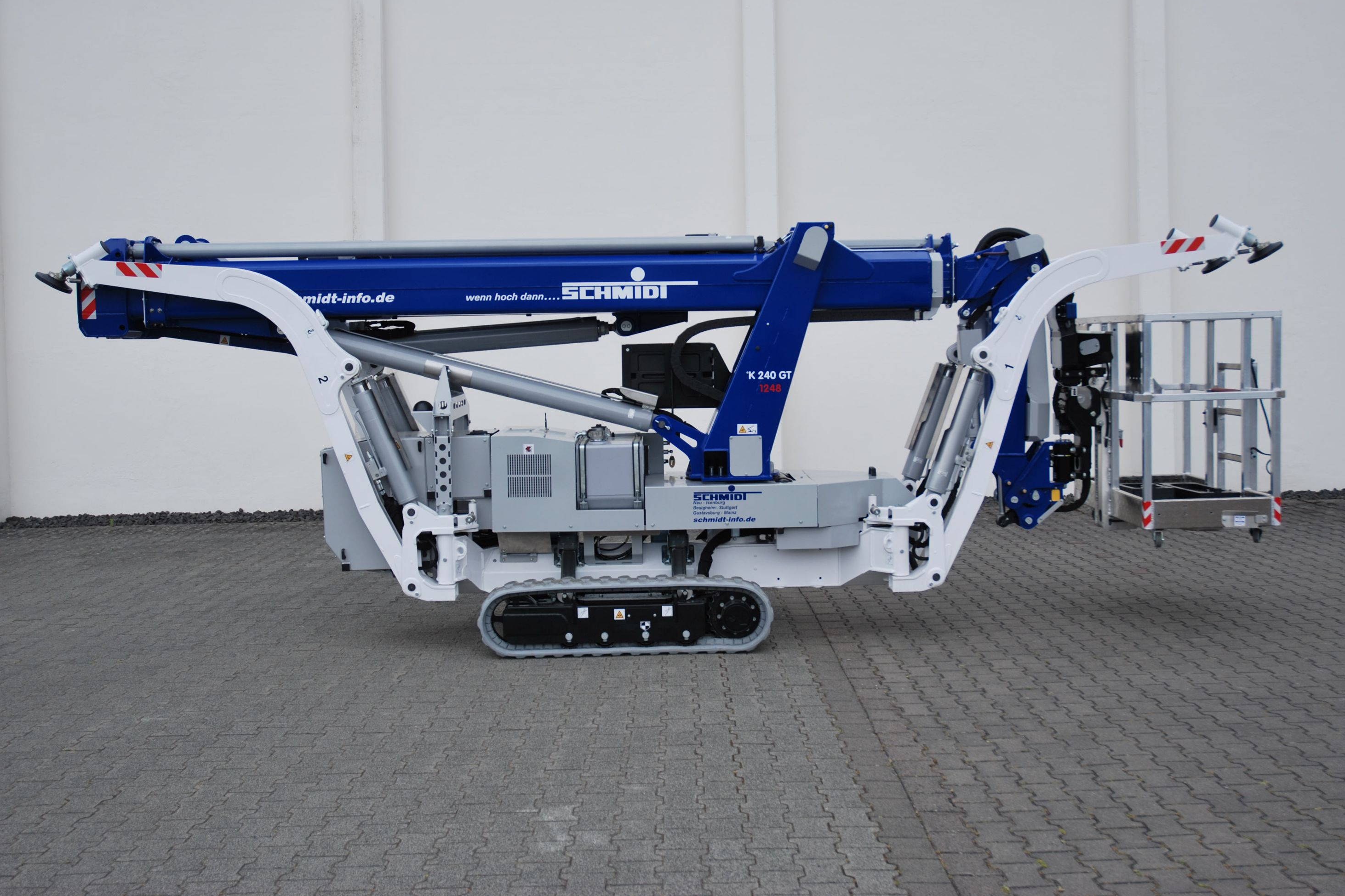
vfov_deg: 34.6
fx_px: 1439
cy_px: 436
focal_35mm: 39
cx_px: 667
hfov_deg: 50.1
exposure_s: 1/640
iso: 100
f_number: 3.8
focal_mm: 25
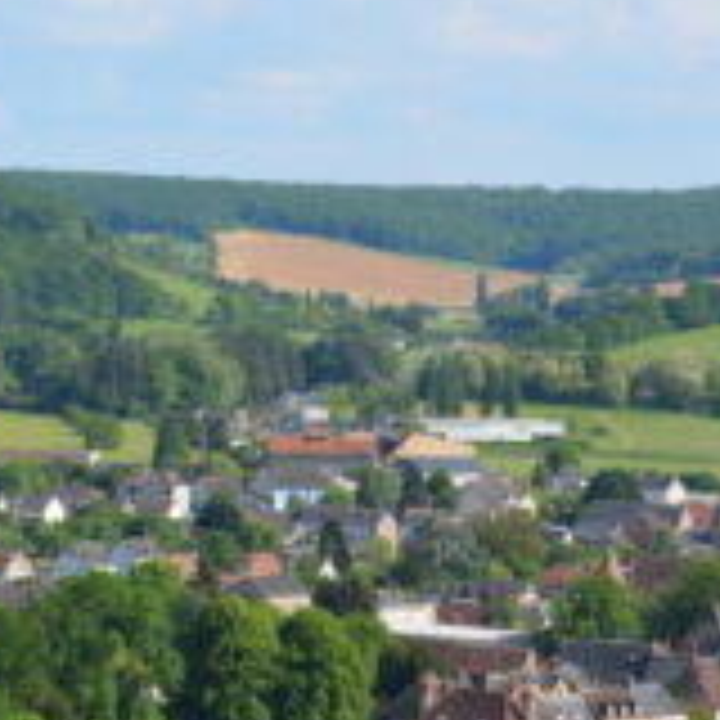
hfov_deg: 9.9
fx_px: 3977
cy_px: 160
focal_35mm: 169
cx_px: -446
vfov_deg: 10.3
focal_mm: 28
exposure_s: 1/250
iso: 100
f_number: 8
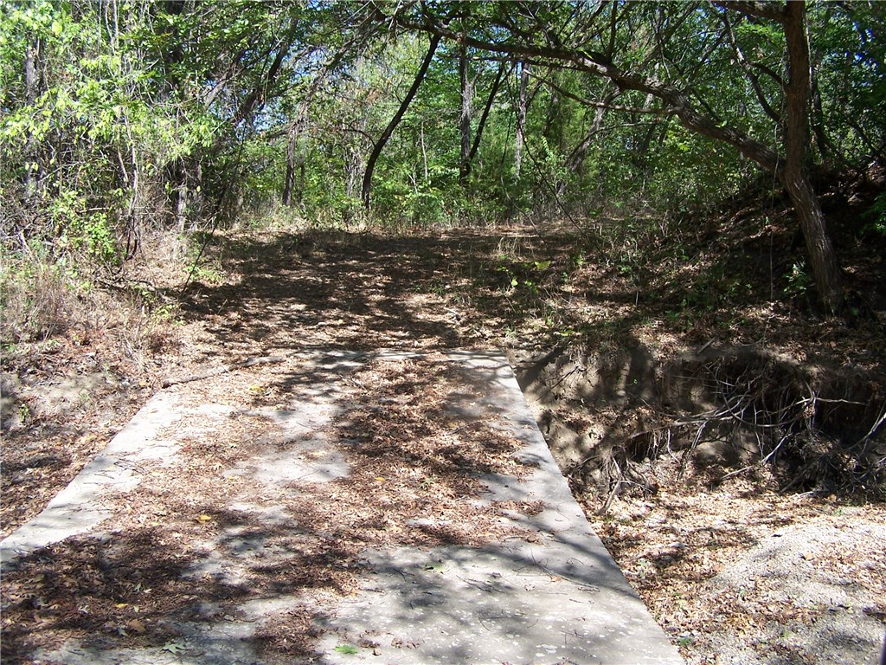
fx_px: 973
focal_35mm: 38
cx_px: 443
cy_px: 332
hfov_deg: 49.0
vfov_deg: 37.7
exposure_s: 1/400
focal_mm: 6.3
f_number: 2.8
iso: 80
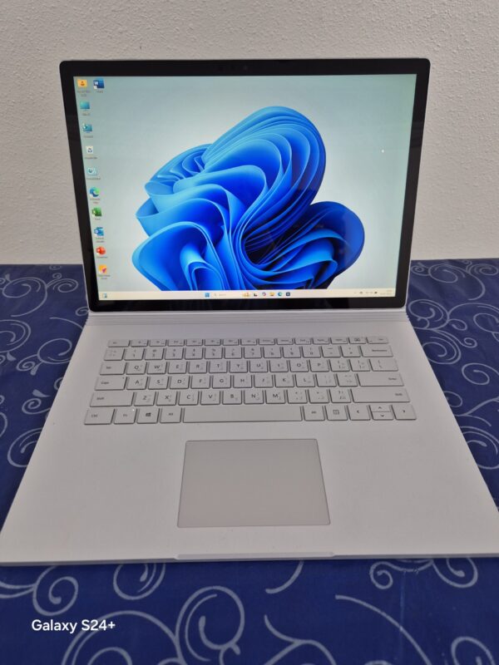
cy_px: 332
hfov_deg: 58.9
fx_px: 442
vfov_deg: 73.9
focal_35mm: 23
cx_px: 250
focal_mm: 5.4
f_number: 1.8
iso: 160
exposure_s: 1/120
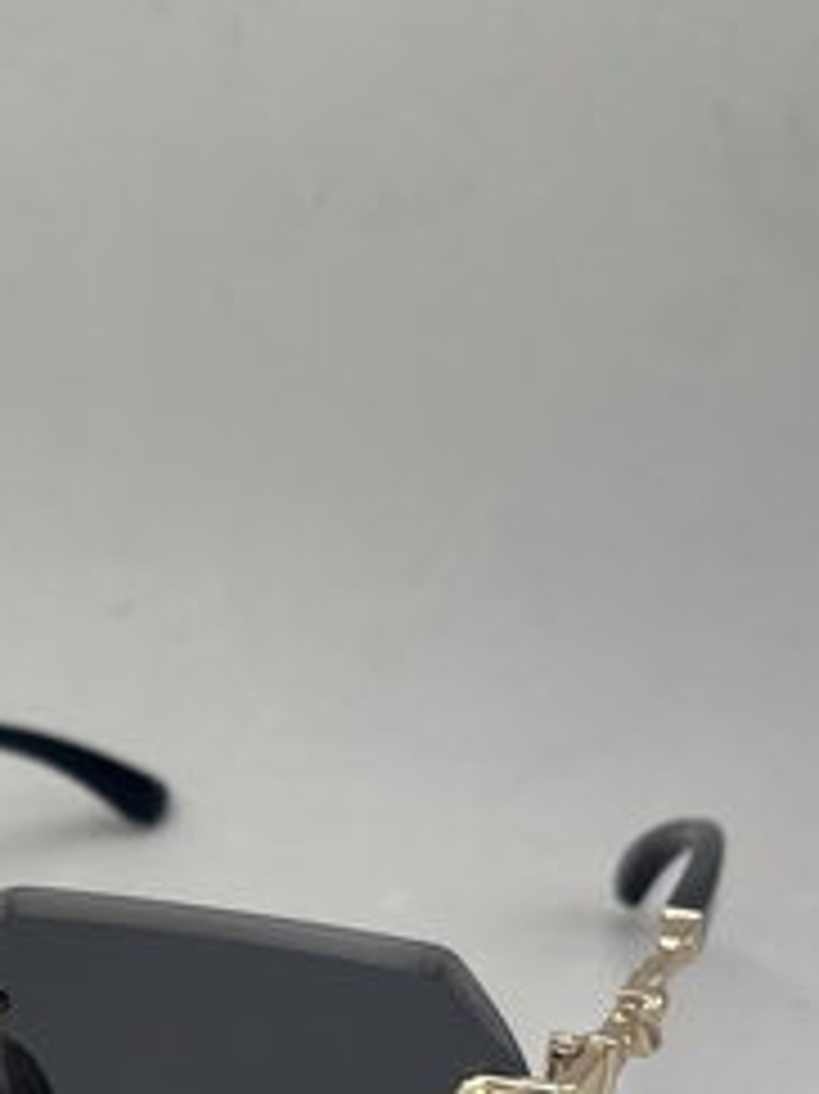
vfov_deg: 33.0
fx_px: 1800
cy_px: 853
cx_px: 90
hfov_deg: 24.9
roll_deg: -0.3
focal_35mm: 57
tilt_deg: -15.9
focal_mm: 5.1
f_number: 1.6
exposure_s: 1/524
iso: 50
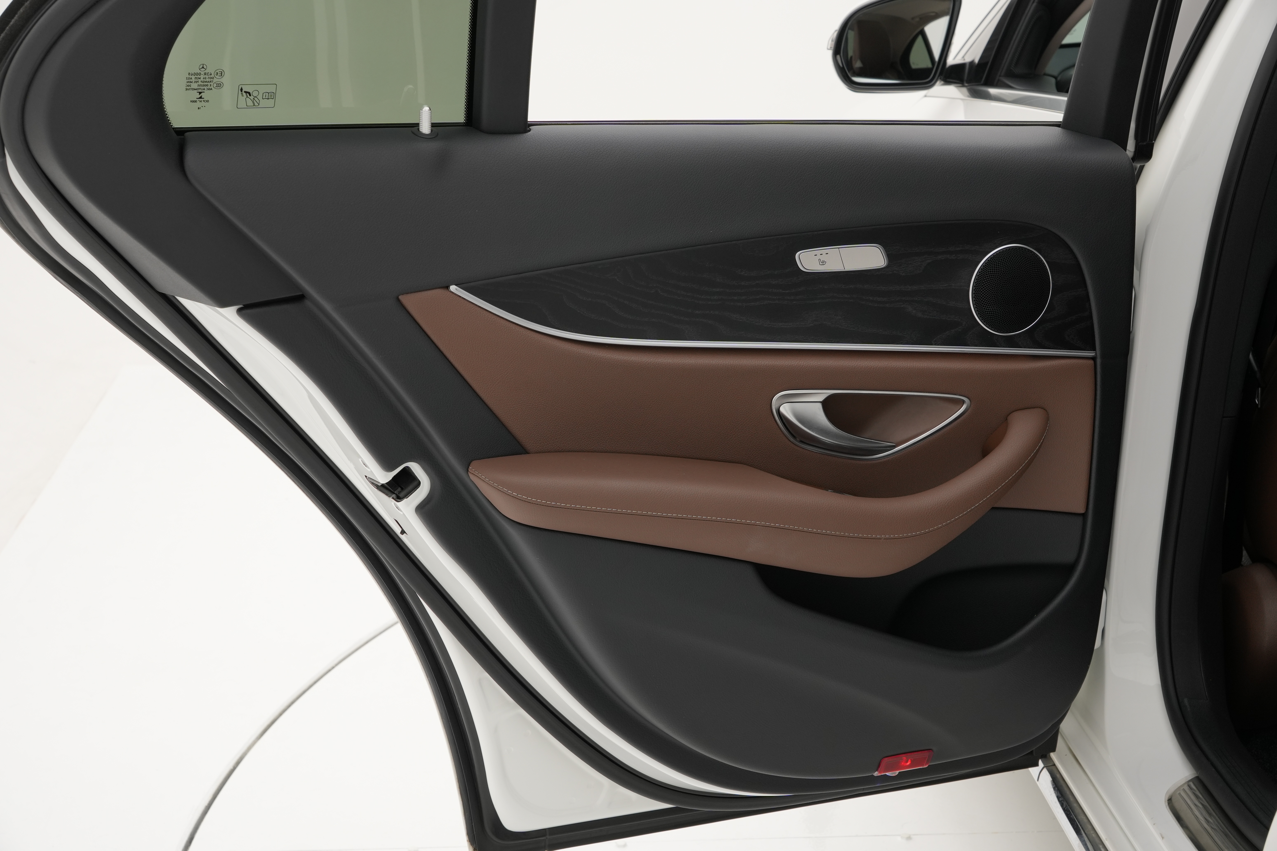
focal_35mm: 51
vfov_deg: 26.4
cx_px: 638
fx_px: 1814
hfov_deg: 38.8
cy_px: 426
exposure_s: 1/50
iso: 250
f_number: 7.1
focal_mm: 34.1
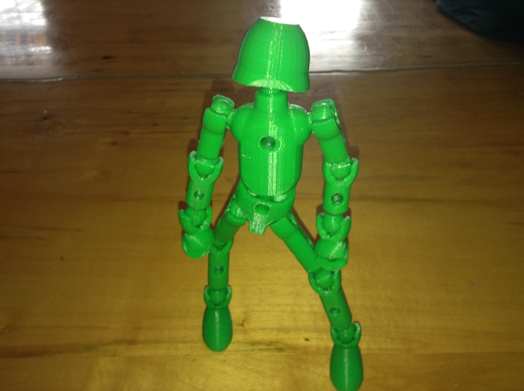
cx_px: 262
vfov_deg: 42.8
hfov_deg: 55.4
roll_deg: -0.7
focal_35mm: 33
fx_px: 499
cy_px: 196
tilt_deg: -37.6
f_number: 2.4
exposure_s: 1/37
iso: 25
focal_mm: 3.3
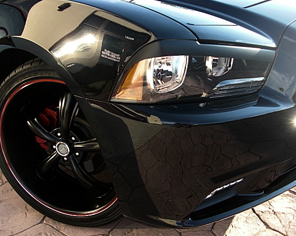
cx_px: 141
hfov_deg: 47.9
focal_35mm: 38
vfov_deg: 39.1
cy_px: 118
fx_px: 333
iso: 50
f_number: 2.8
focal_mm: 6.3
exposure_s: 1/100
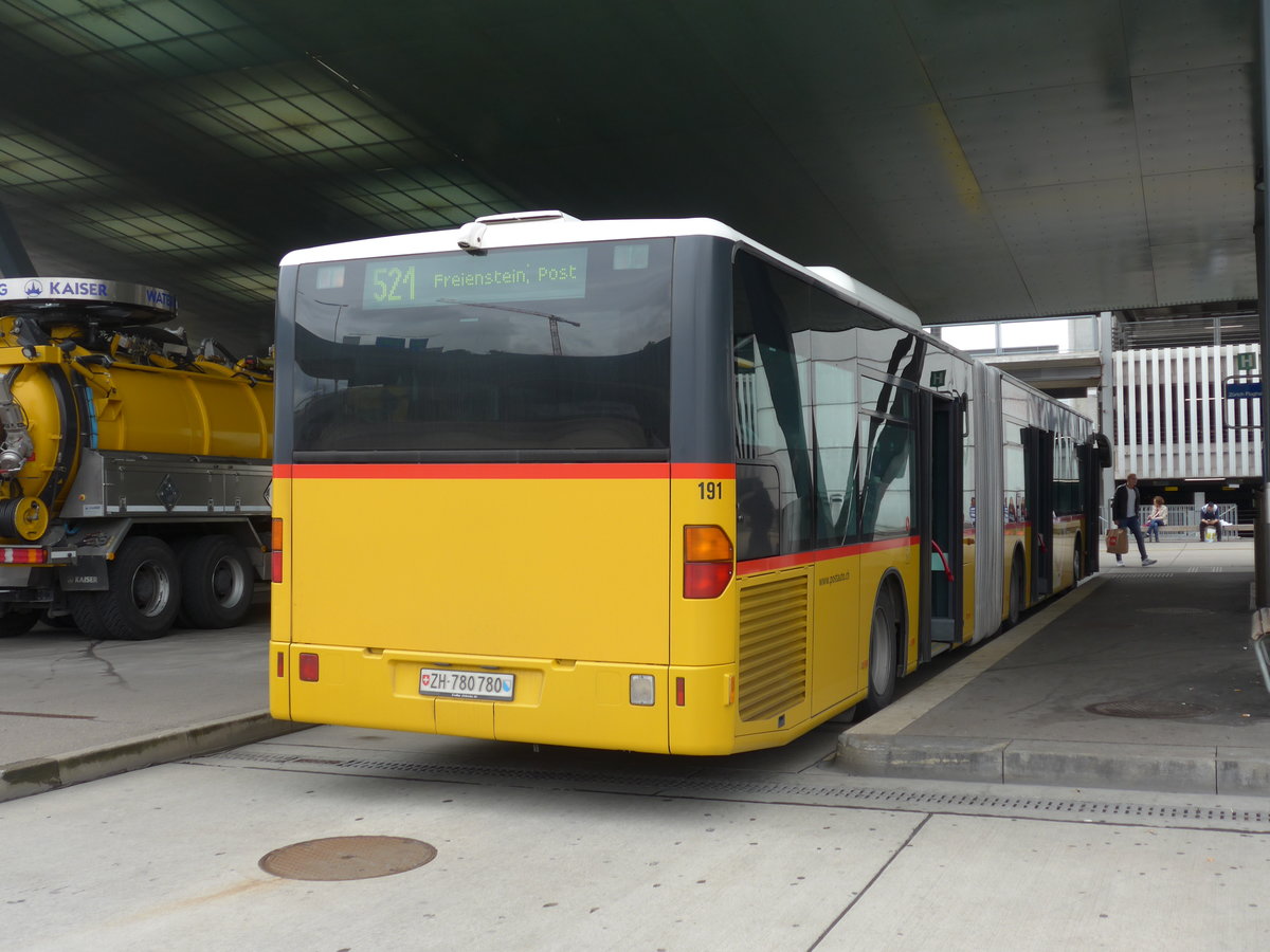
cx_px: 635
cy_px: 476
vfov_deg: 36.8
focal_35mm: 39
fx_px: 1431
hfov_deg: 47.9
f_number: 2.8
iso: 80
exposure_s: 1/400
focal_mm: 8
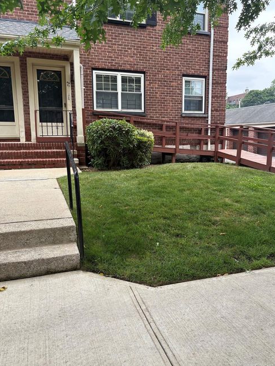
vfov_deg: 65.3
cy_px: 179
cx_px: 141
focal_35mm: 27
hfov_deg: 51.4
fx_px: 286
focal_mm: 5.96
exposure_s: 1/791
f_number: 1.6
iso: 50
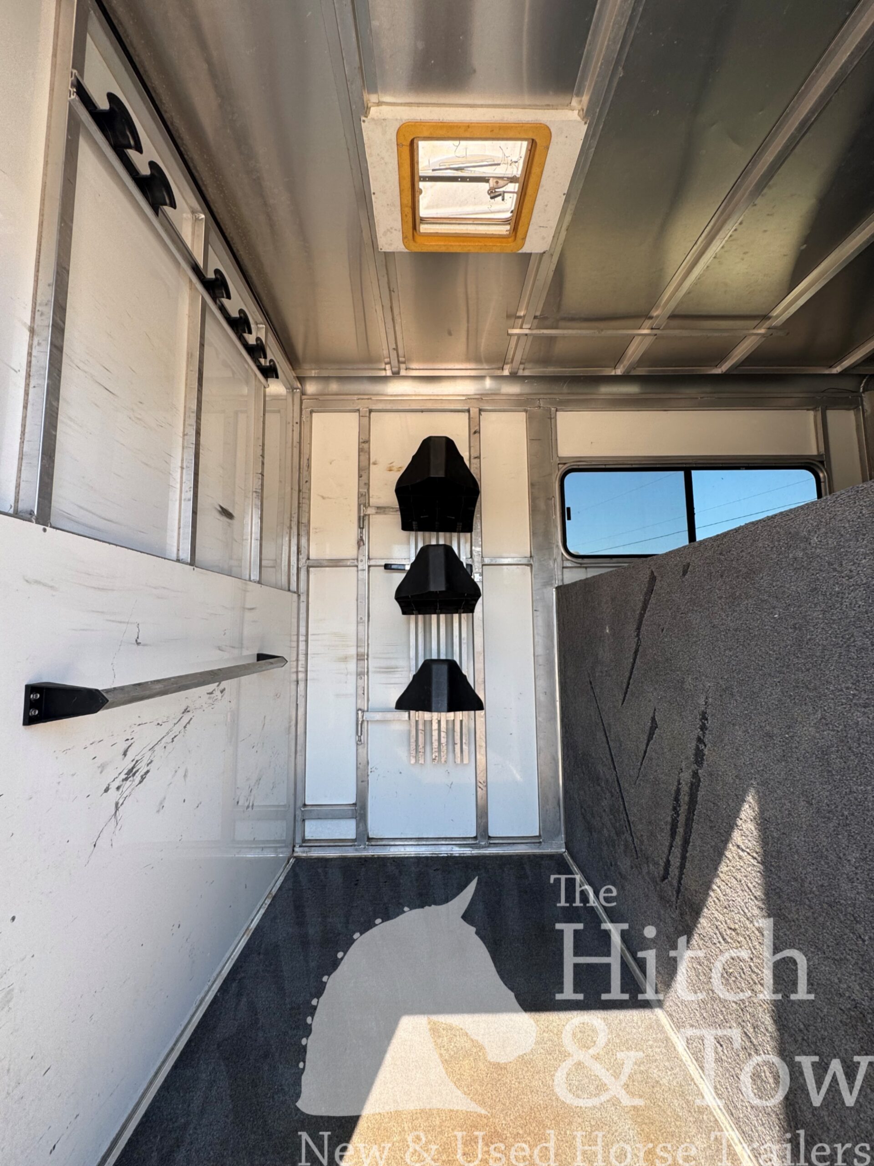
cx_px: 437
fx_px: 471
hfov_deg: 85.7
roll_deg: -0.4
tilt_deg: +4.6
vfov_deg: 102.1
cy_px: 583
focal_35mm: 14
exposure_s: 1/251
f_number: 2.2
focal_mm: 2.22
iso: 40
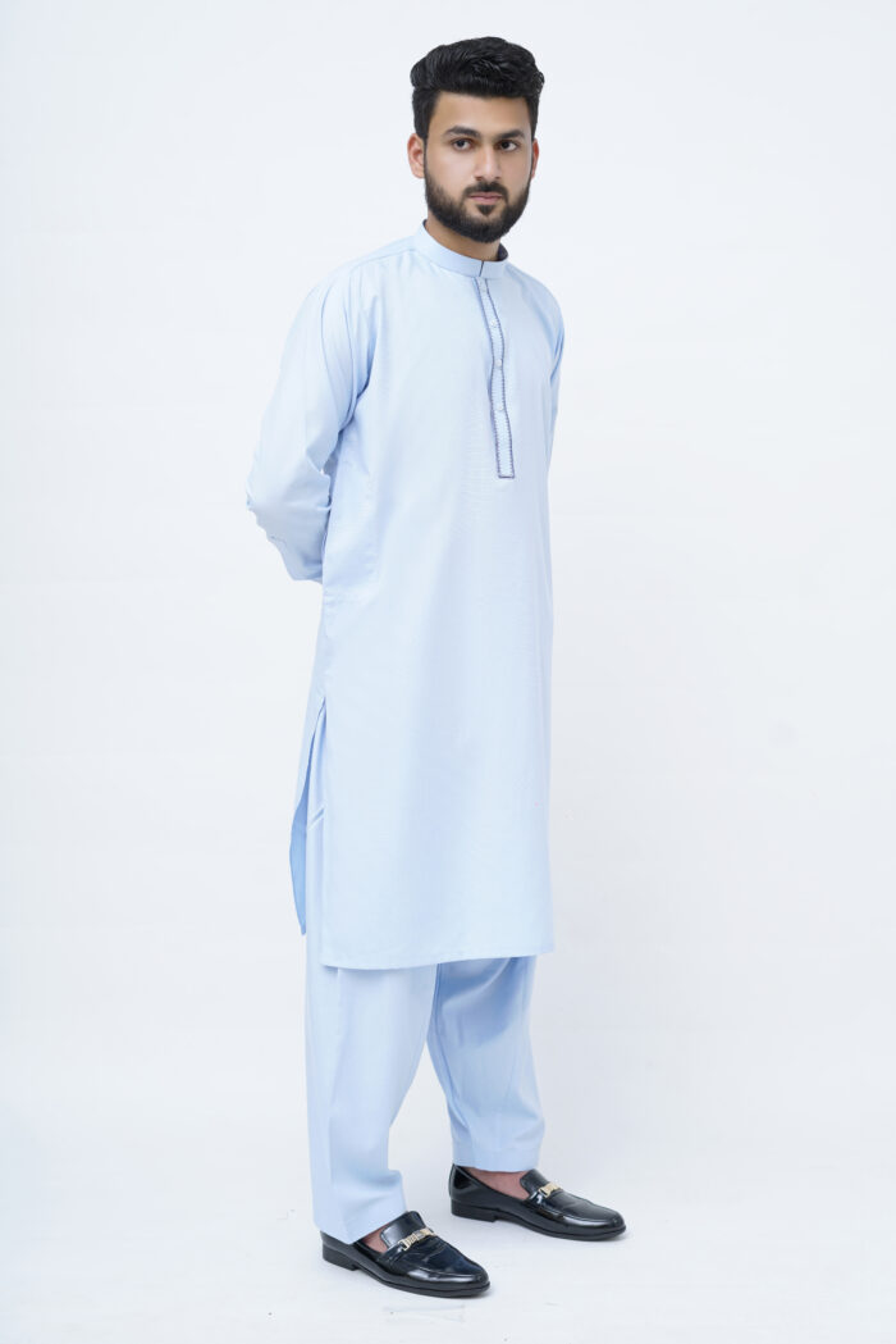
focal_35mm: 50
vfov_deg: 39.6
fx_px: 1865
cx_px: 448
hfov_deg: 27.0
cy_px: 672
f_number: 4
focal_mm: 50
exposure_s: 1/125
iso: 100
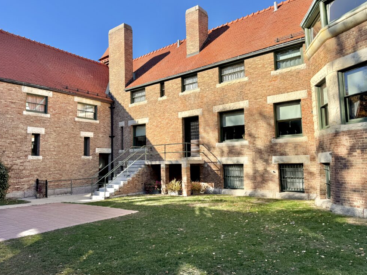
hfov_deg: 69.4
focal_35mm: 25
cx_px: 180
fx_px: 265
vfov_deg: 54.9
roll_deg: +0.3
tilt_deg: +6.7
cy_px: 137
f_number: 1.78
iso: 80
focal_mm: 6.76
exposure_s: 1/2833
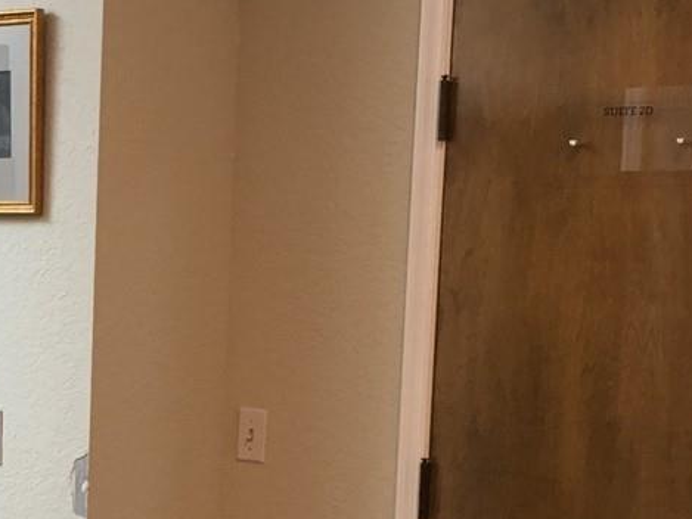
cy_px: 495
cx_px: 28
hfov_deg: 19.4
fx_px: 1980
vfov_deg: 14.7
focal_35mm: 99
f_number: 2.2
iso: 80
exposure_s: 1/30
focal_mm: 4.15
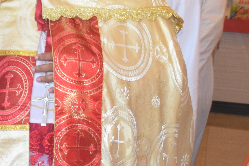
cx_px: -44
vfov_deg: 7.3
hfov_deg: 10.8
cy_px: 36
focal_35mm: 187
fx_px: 1293
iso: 800
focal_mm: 26
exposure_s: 1/80
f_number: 4.5
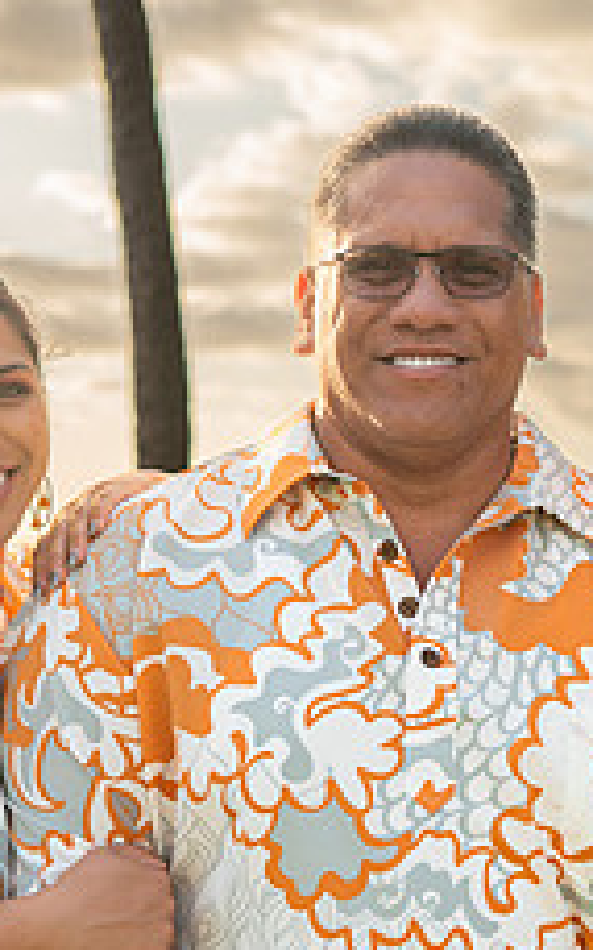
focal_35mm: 92
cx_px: 460
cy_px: 635
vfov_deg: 22.5
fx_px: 2380
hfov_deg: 14.1
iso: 100
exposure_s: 1/320
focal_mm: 35
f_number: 2.8
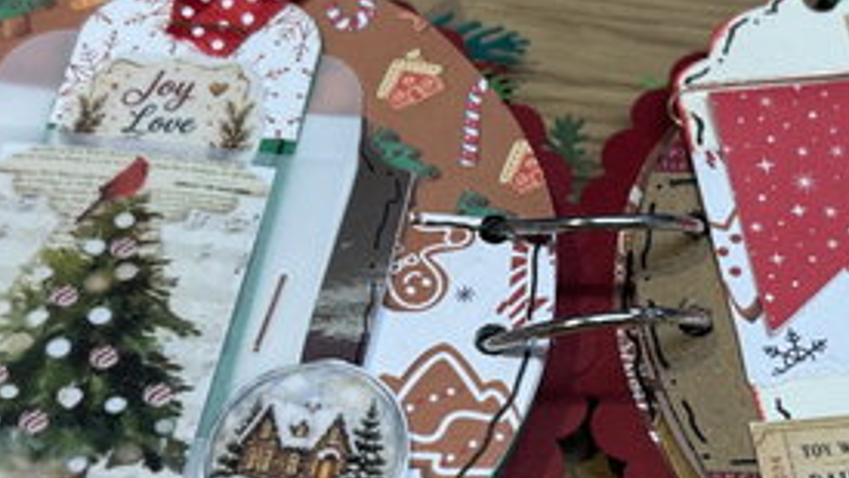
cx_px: 571
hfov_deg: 31.2
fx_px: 1509
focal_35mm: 67
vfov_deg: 17.9
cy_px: 364
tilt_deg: -55.5
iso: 50
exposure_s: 1/100
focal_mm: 5.7
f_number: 1.5
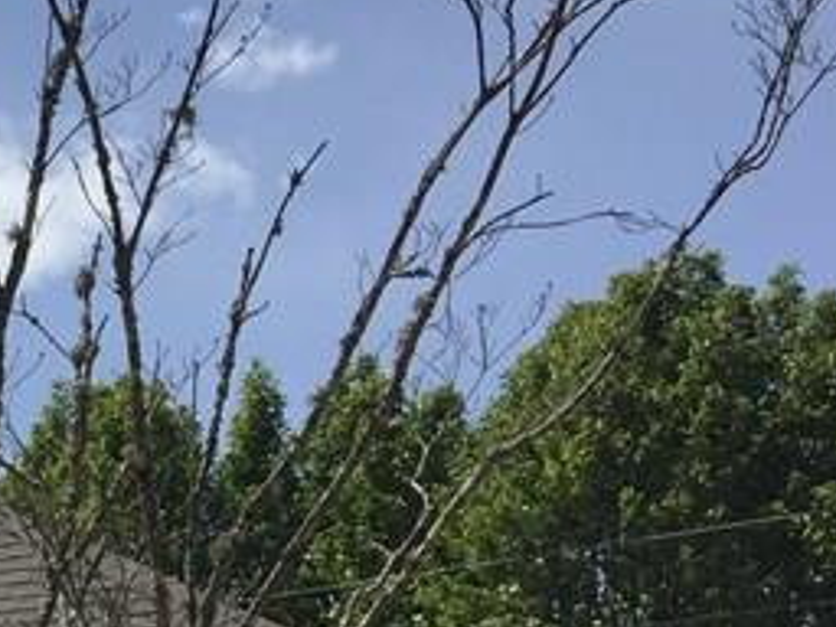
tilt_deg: +5.7
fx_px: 2801
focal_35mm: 116
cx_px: -784
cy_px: 1006
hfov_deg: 14.4
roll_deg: -3.8
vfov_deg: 12.0
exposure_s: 1/3049
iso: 32
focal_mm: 4.15
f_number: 2.2
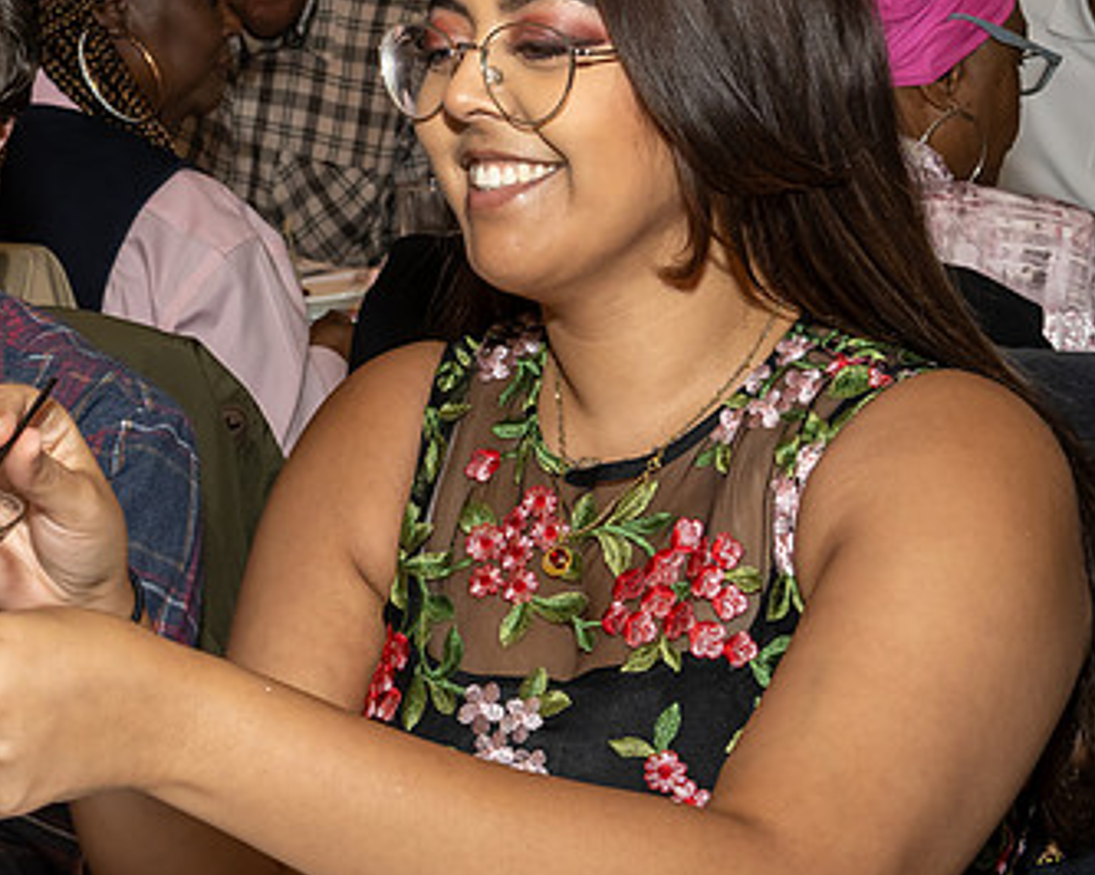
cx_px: 322
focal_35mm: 91
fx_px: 2947
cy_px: 204
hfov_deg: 20.9
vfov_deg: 16.8
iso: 800
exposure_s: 1/250
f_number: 7.1
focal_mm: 32
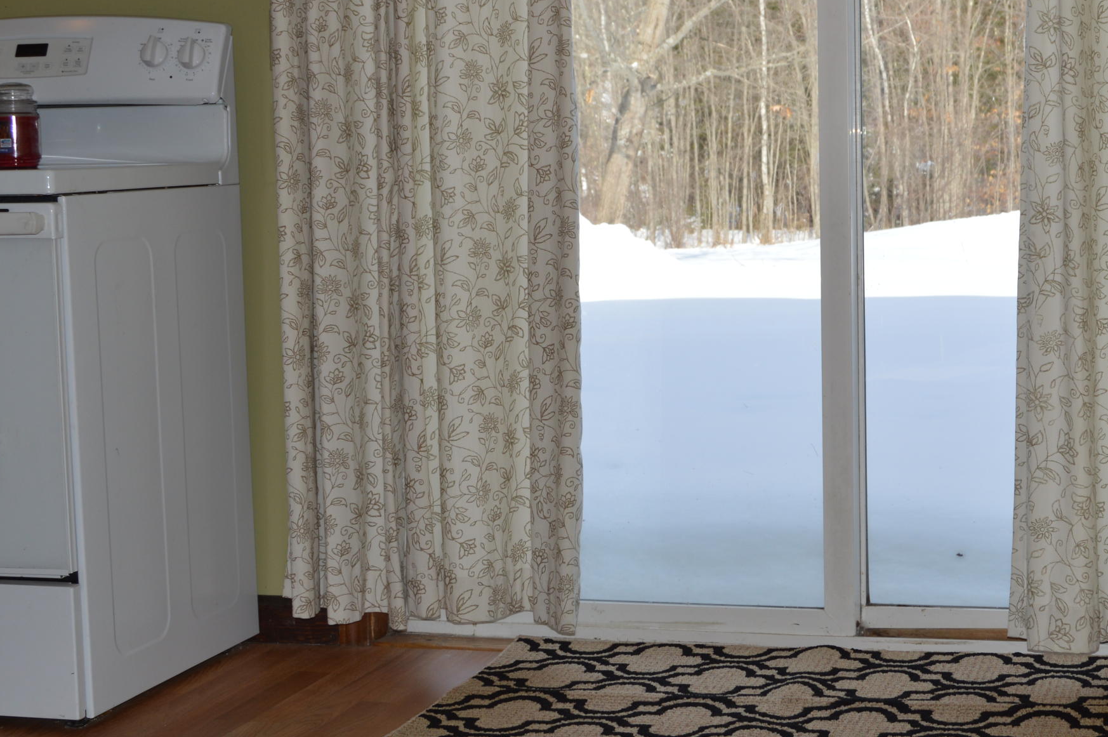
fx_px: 2060
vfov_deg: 20.3
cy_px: 339
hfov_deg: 29.8
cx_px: 774
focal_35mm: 67
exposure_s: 1/200
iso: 100
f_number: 6.3
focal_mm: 26
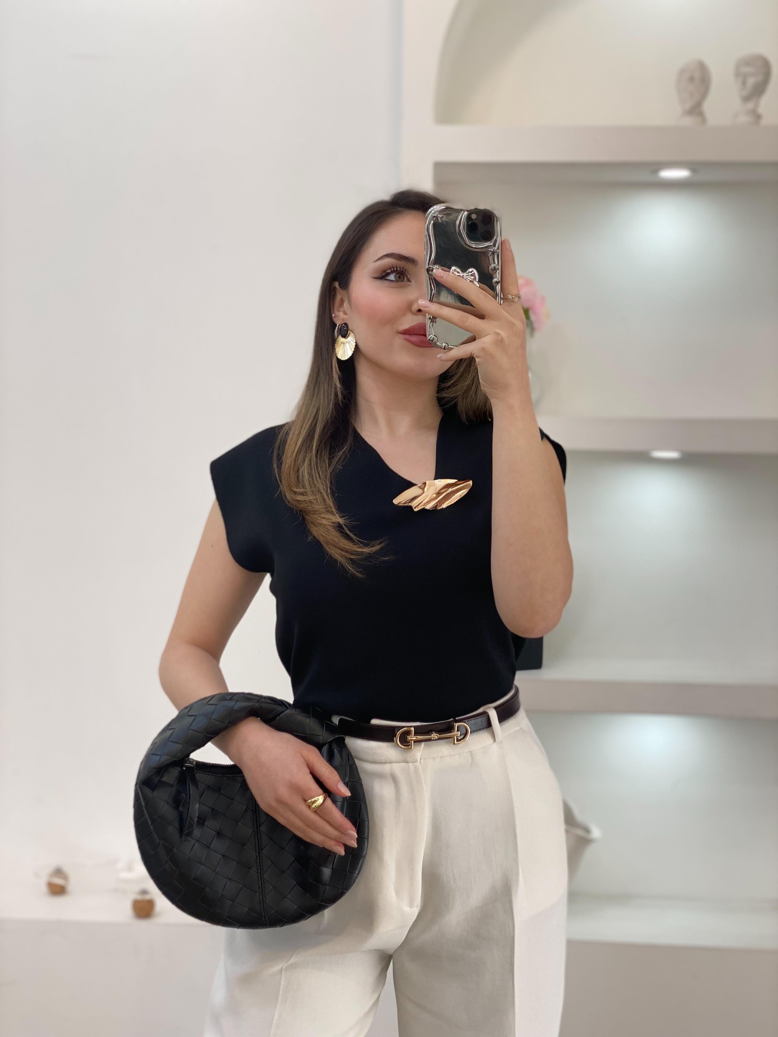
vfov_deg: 36.8
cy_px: 518
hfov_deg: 28.0
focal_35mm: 52
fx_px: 1558
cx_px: 389
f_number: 2
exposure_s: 1/100
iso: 40
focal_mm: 6
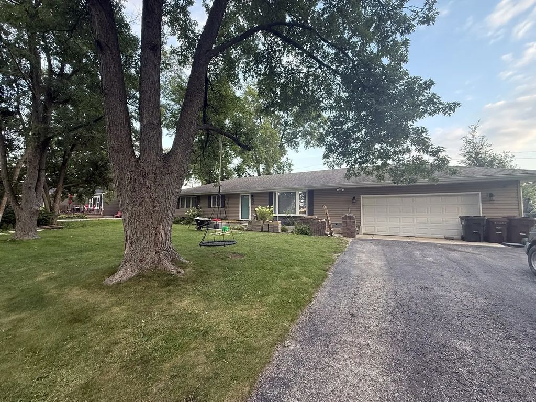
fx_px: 217
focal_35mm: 14
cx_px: 268
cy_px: 201
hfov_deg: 102.1
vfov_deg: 85.7
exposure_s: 1/99
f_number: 2.2
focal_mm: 2.22
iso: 125
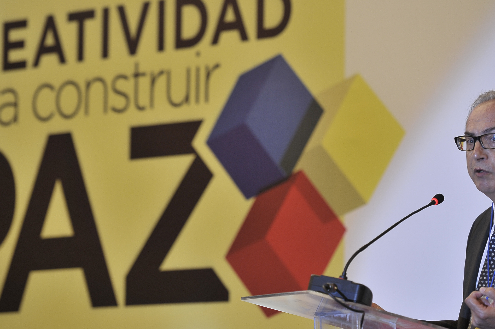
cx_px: 261
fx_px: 3243
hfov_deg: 8.7
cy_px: 130
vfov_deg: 5.8
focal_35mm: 236
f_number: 2.8
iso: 1000
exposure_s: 1/80
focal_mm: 160
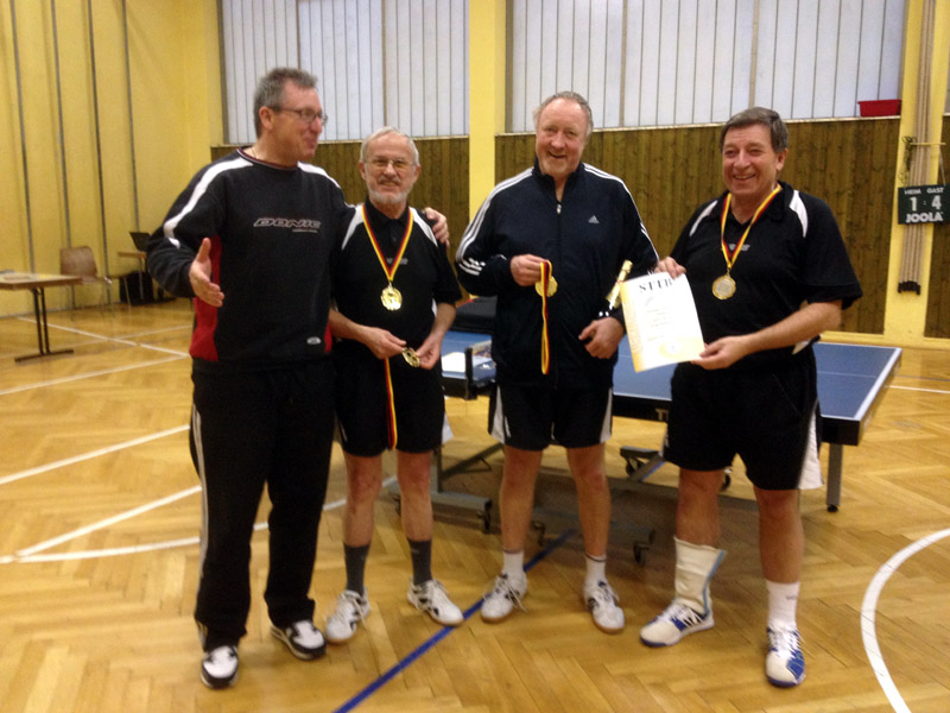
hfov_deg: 52.6
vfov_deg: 40.7
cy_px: 356
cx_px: 475
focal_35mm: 35
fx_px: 961
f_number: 2.4
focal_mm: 4.28
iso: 200
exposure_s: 1/20
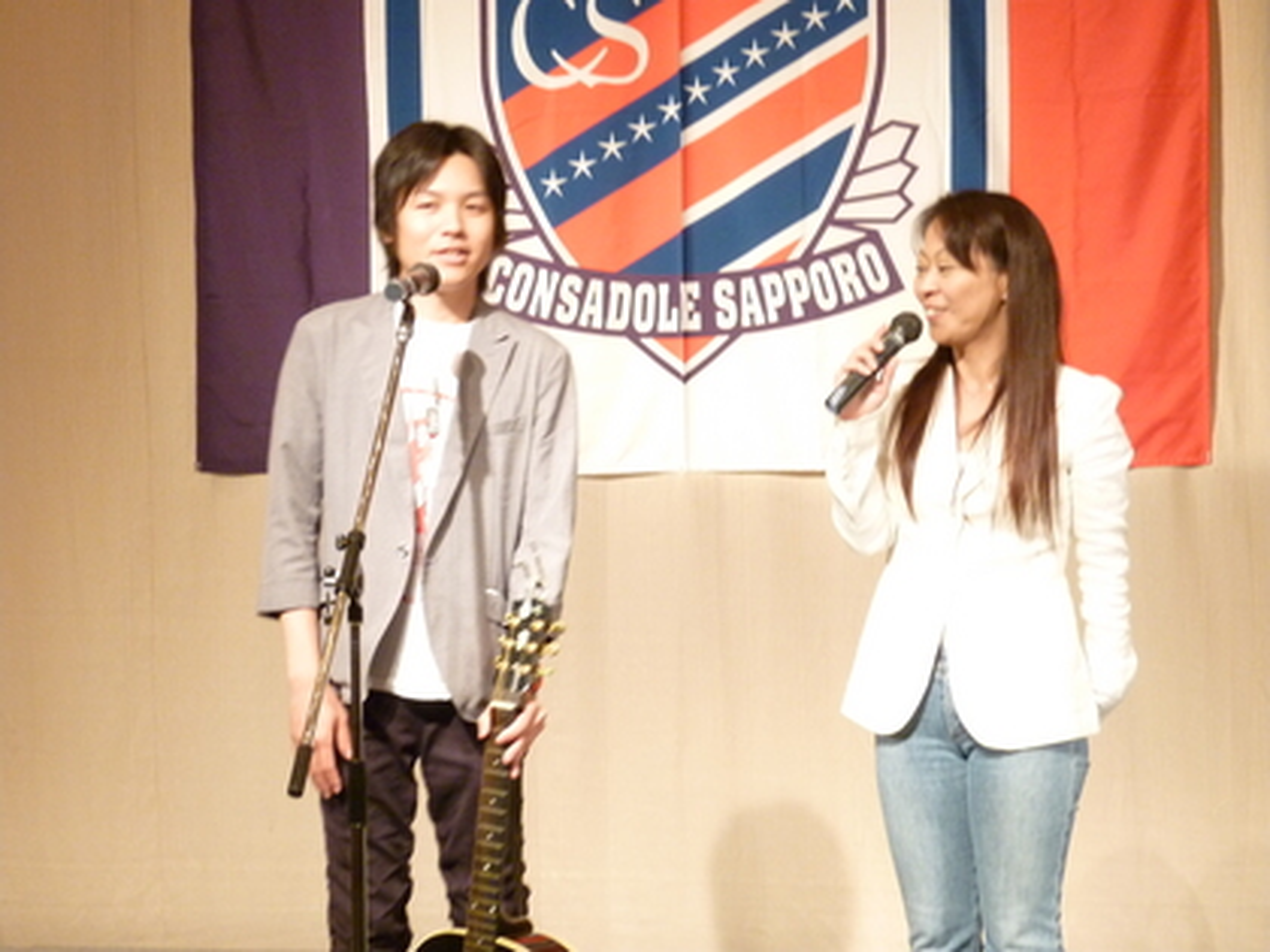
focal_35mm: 81
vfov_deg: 18.2
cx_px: 635
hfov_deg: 24.1
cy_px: 476
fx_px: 2972
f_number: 4.2
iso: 400
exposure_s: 1/25
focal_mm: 13.3
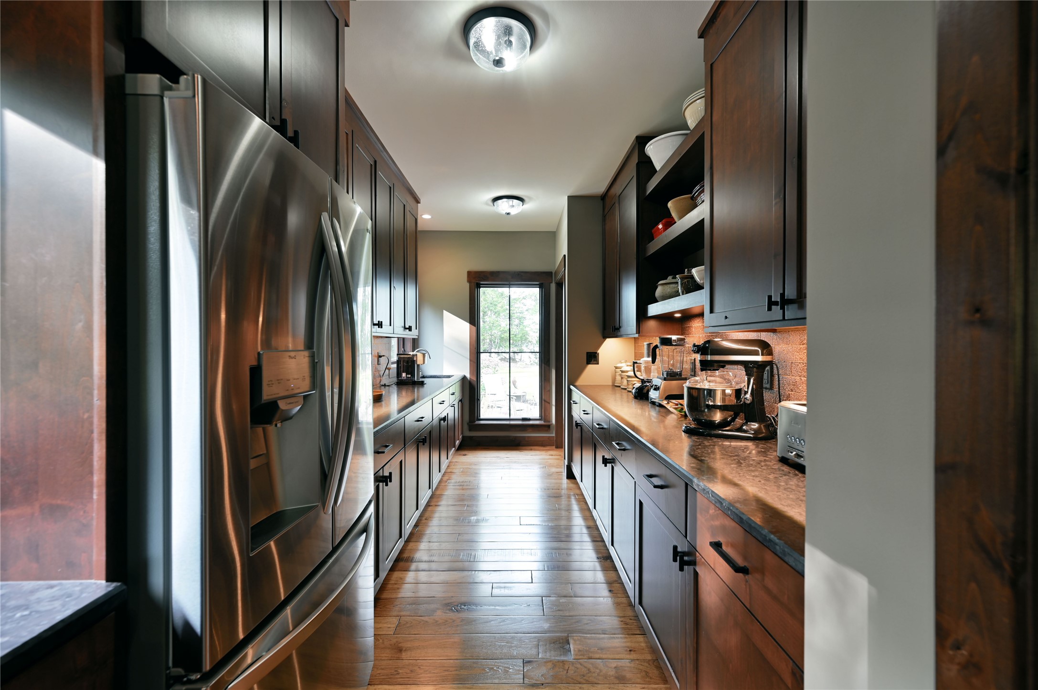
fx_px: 432
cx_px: 519
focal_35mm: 15
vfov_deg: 77.2
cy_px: 345
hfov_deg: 100.4
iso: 100
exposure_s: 1/5
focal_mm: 15
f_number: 5.6
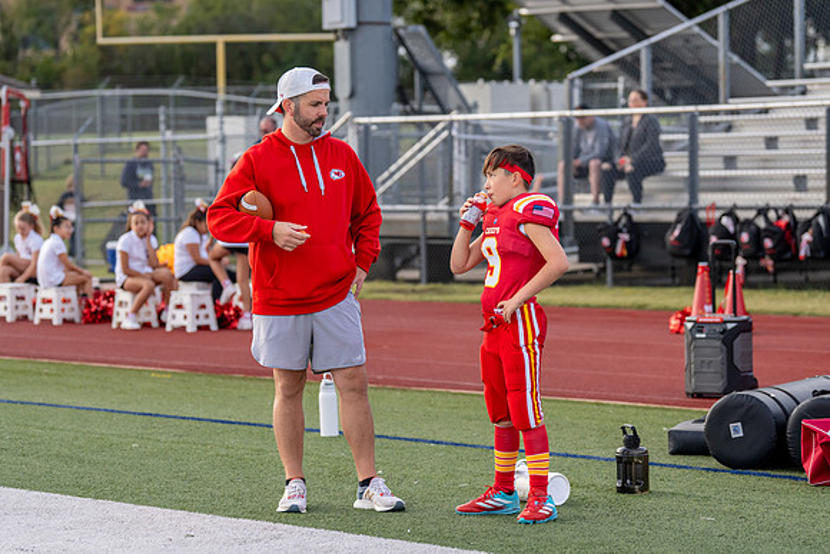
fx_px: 2993
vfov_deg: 10.6
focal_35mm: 130
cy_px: 305
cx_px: 393
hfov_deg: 15.8
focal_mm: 95
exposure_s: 1/2500
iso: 500
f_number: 2.8
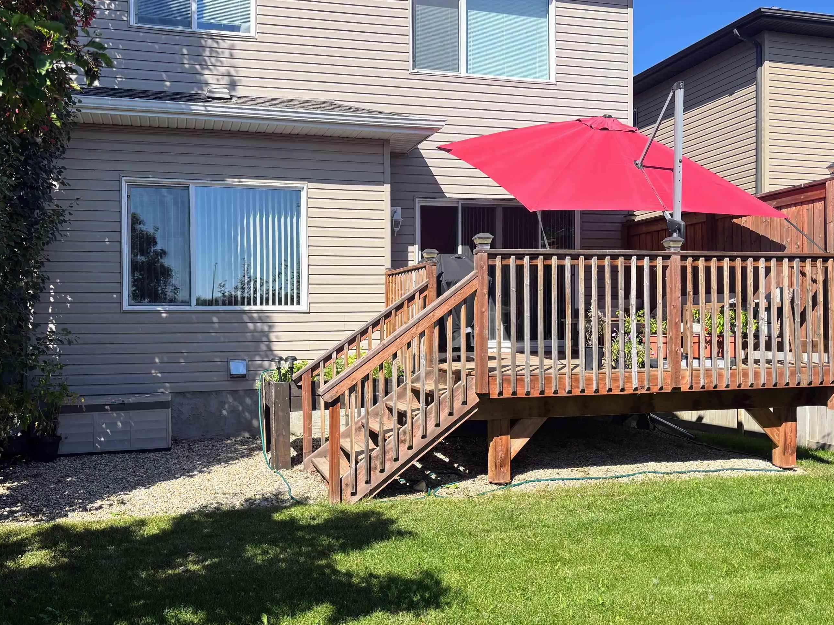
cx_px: 370
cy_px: 325
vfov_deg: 45.4
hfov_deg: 58.2
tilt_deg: -0.6
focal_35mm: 31
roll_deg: +0.5
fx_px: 747
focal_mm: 5.96
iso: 50
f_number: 1.6
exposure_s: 1/2242
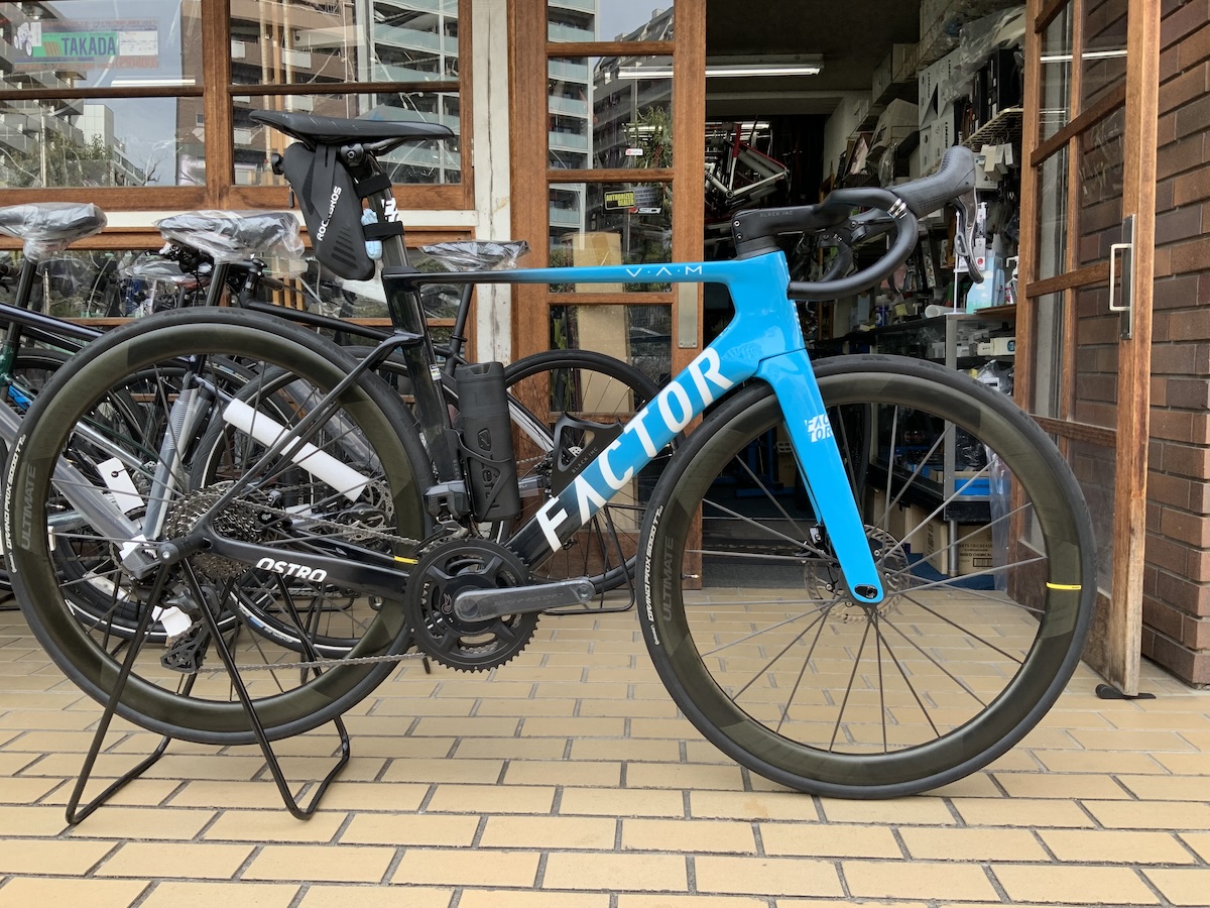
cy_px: 454
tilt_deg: -6.1
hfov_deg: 61.7
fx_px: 1014
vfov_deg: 48.2
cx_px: 605
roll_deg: -0.2
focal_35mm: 29
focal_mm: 3
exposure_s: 1/142
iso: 16
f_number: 1.8
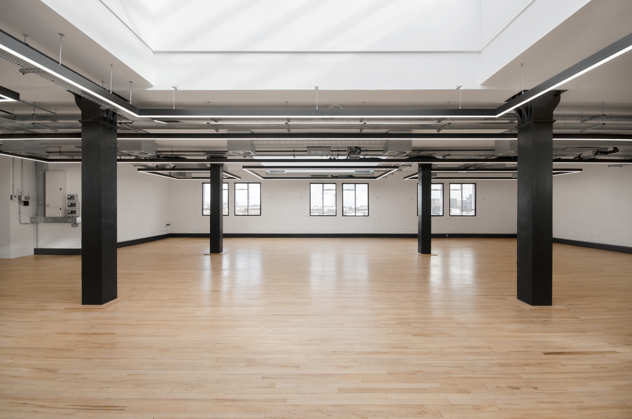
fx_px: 263
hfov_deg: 100.5
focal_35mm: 15
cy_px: 210
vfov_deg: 77.1
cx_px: 316
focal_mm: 10
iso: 200
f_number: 8
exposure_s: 1/50
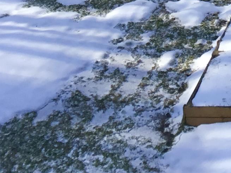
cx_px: 286
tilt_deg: -7.0
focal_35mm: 142
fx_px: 947
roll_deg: -0.3
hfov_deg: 13.5
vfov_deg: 9.8
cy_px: -158
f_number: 2.4
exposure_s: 1/562
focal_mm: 3.3
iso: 25
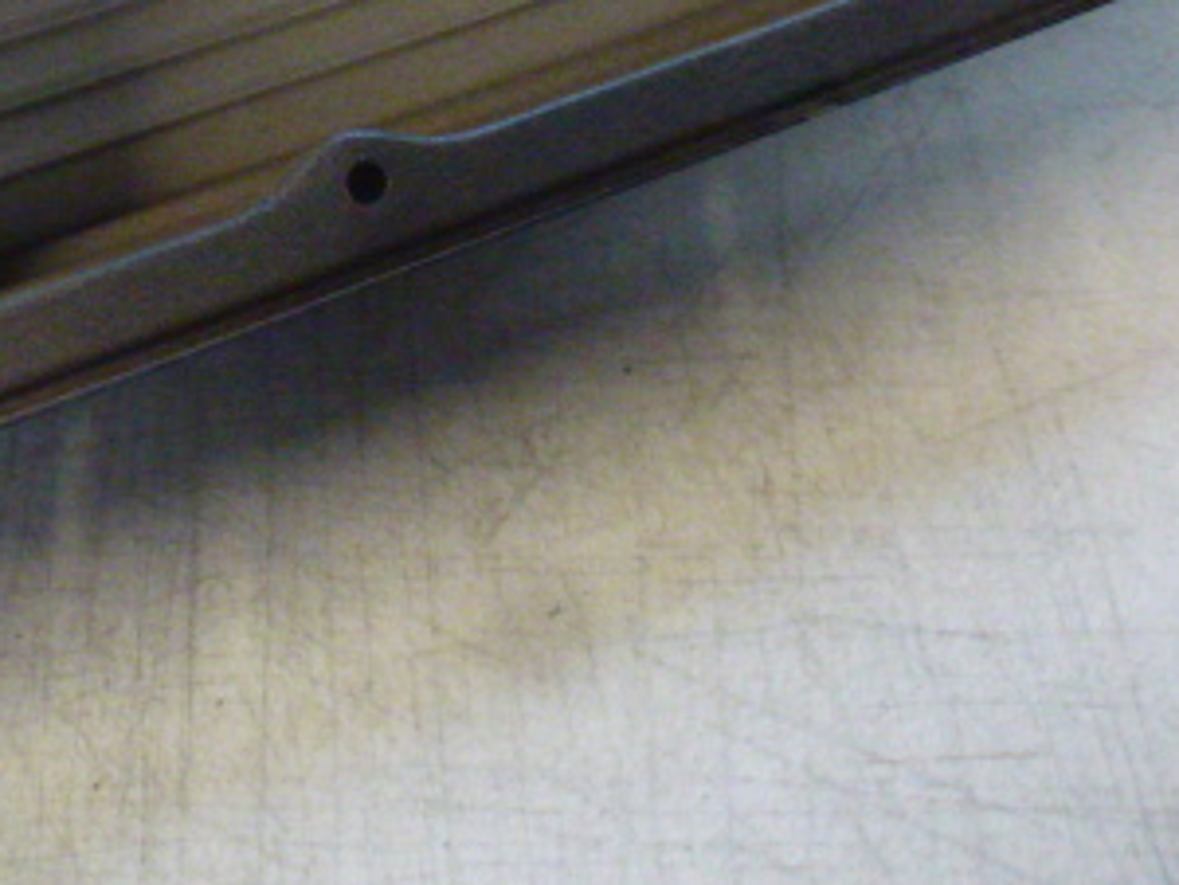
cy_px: 63
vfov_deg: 27.4
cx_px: 478
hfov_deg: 37.3
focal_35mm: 51
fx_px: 1738
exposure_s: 1/30
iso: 800
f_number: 3.3
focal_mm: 4.3
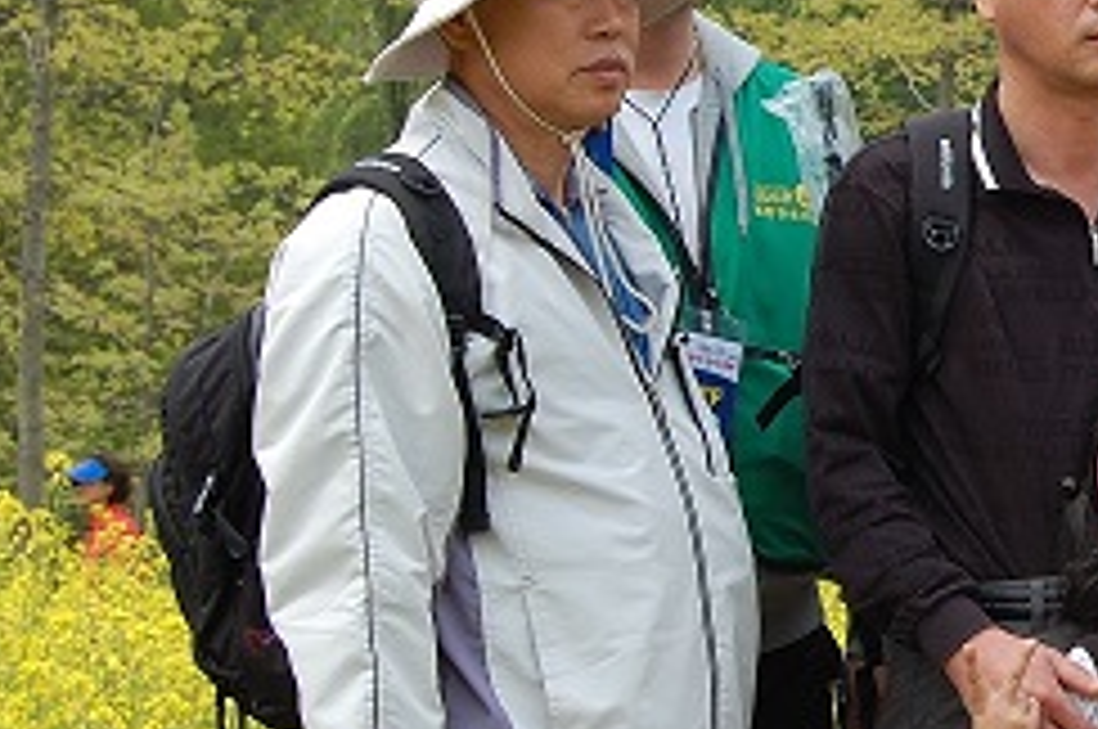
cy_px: 342
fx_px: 4372
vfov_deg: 9.5
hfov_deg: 13.9
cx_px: 1341
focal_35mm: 144
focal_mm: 31
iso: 200
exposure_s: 1/250
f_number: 8
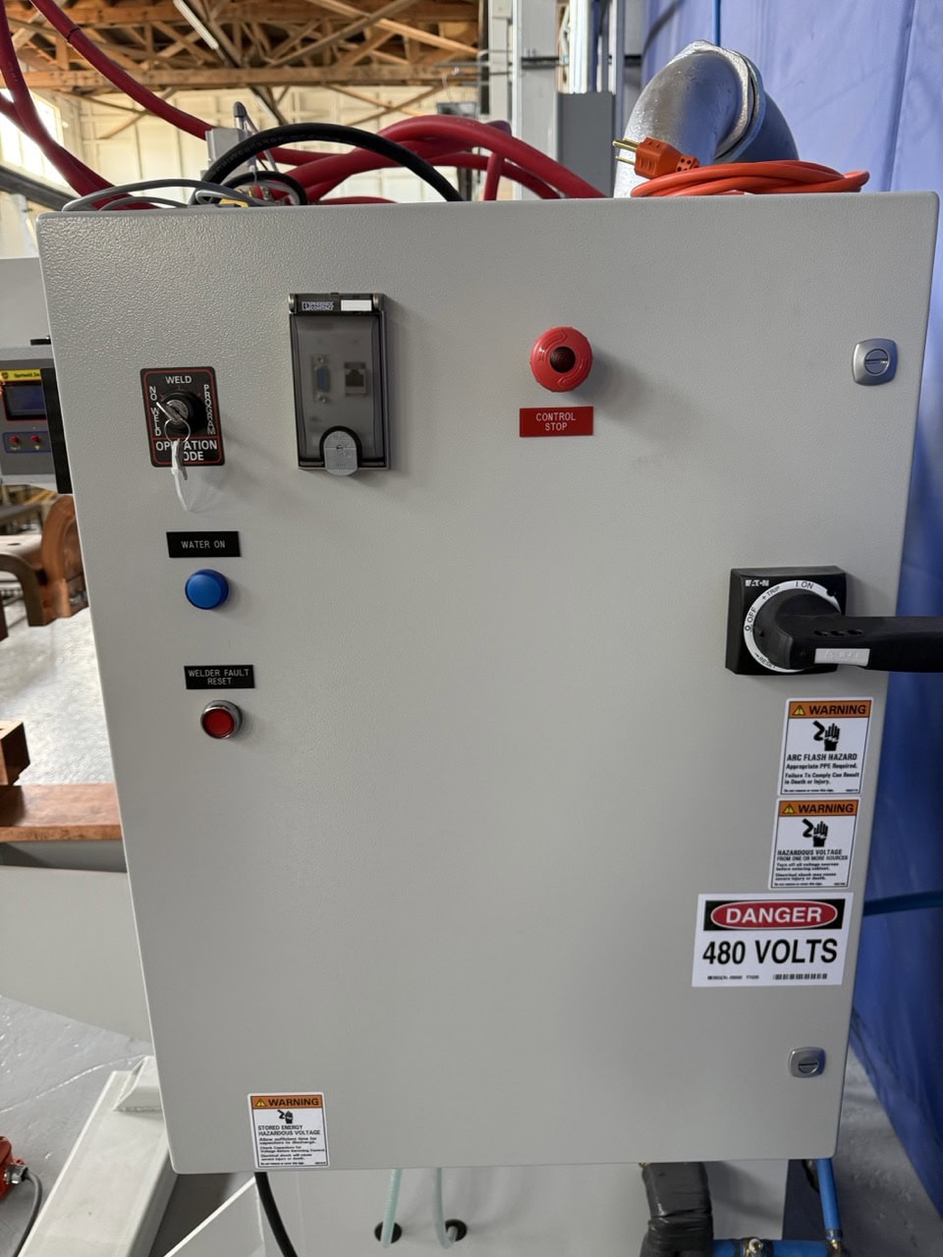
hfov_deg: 56.8
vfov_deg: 71.6
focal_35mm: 24
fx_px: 872
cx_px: 472
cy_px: 628
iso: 200
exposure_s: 1/79
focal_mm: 6.8
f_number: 1.8
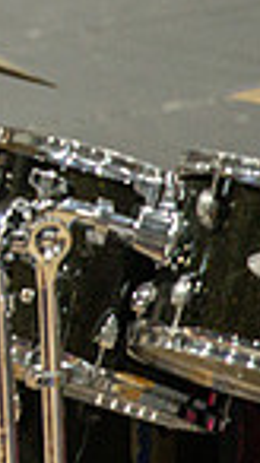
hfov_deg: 1.3
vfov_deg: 2.3
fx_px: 11497
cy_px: -9
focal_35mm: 937
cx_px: -593
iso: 5600
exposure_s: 1/500
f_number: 4
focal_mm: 200
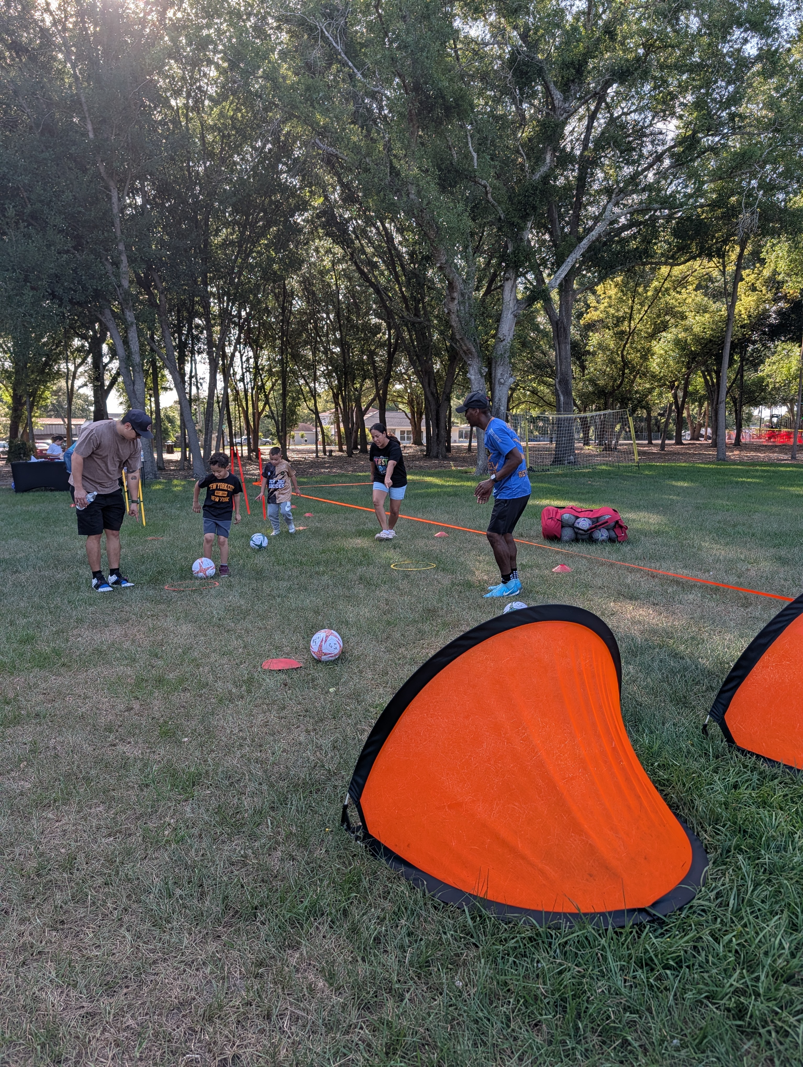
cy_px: 534
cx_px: 402
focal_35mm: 24
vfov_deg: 71.5
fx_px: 740
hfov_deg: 56.9
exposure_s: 1/405
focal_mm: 6.9
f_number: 1.68
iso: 20
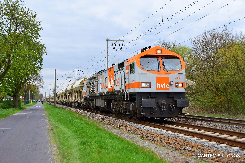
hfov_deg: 41.1
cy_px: 82
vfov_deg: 28.1
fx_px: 327
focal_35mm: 48
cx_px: 122
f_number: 5.6
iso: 1000
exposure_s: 1/800
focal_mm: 32
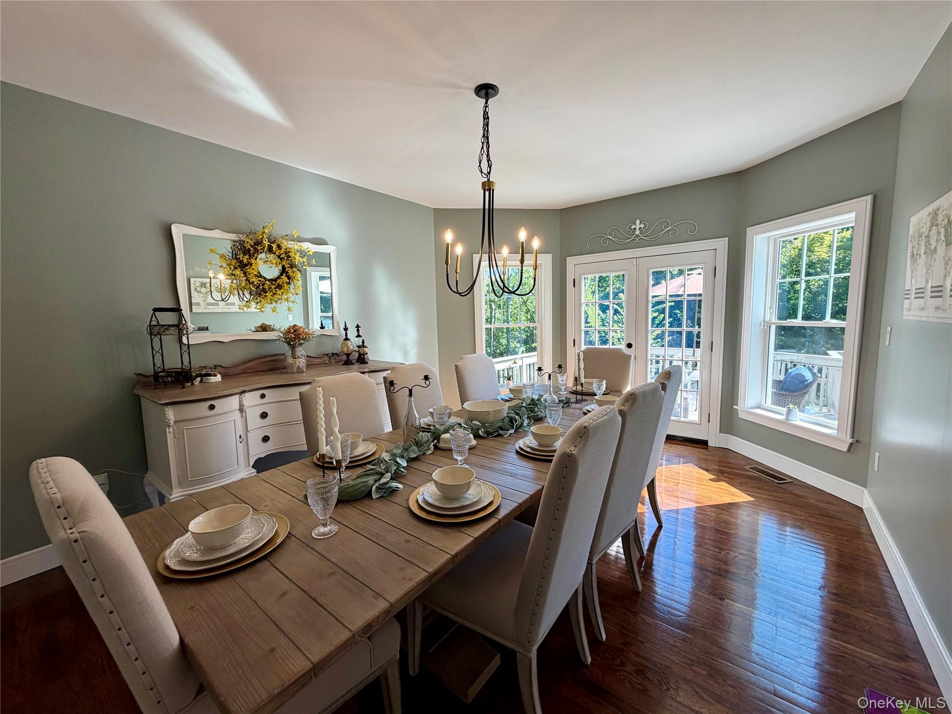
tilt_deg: -6.2
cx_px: 476
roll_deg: +2.4
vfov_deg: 85.7
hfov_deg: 102.1
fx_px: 385
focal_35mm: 14
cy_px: 357
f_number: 2.2
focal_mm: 2.22
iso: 64
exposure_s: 1/120
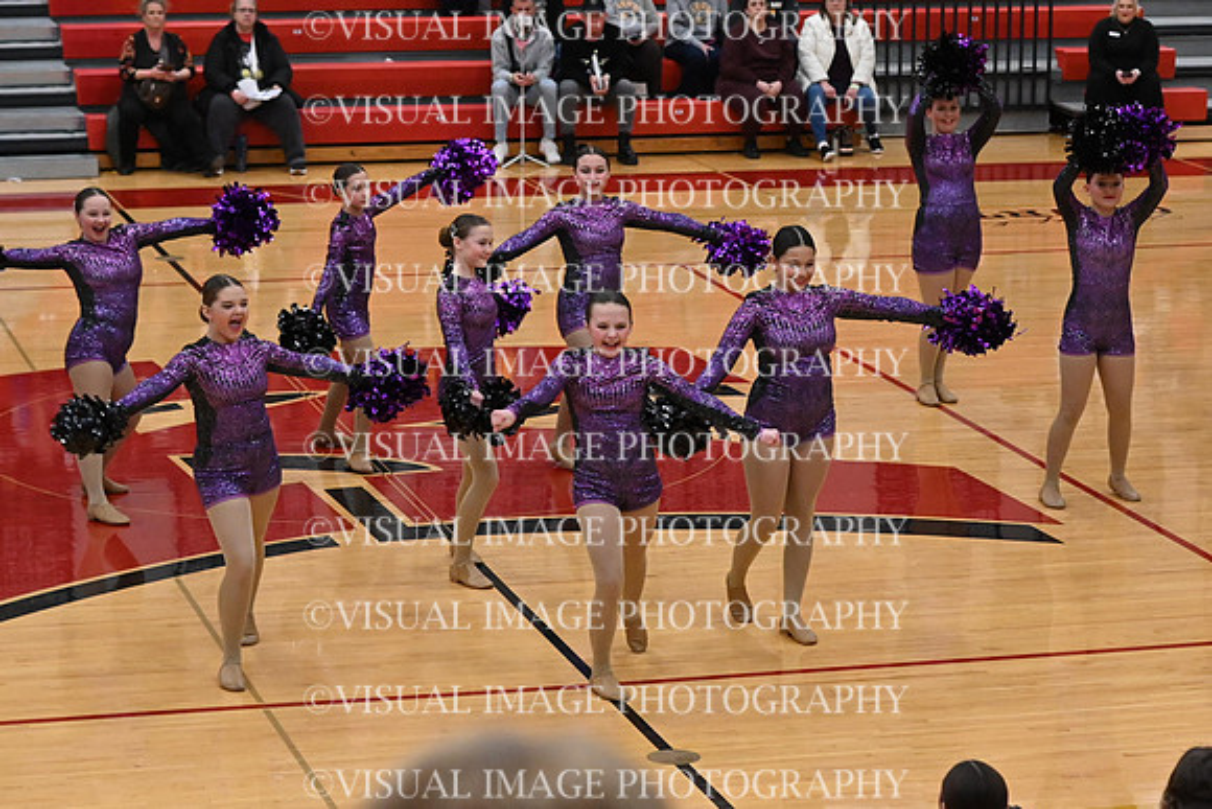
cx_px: 606
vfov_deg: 13.0
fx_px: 3536
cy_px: 404
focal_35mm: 105
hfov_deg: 19.5
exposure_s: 1/400
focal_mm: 70
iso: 6400
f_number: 4
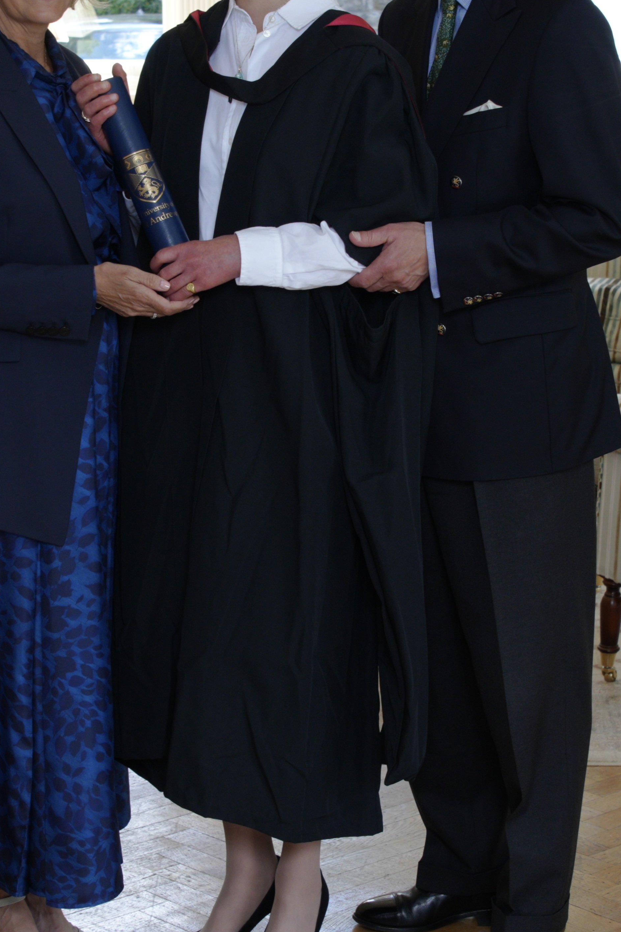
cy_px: 385
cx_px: 264
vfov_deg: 35.0
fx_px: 1475
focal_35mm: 57
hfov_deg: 23.8
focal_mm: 38
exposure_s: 1/160
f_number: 6.3
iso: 500
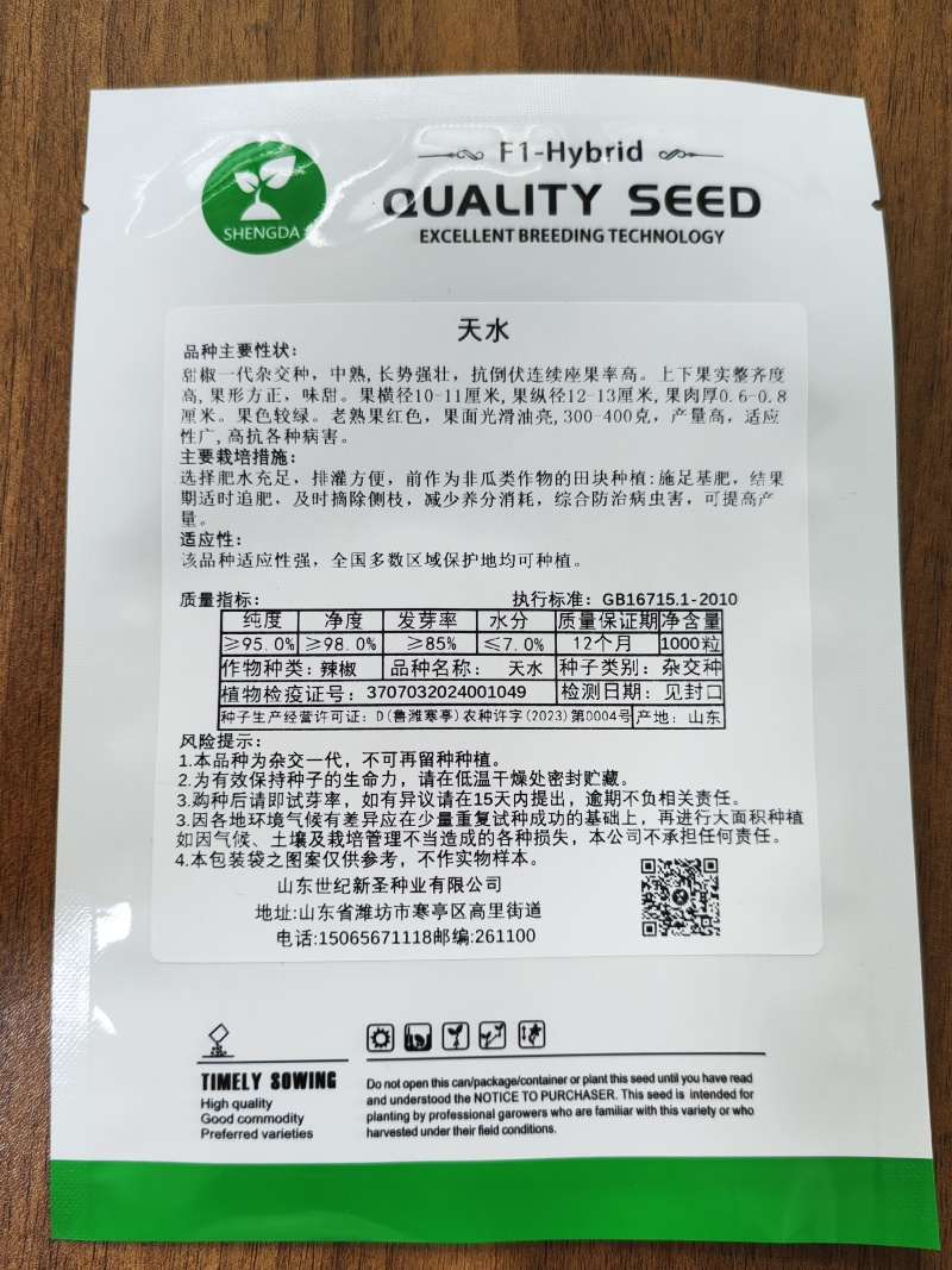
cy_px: 635
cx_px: 476
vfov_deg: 65.3
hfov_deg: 51.3
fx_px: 990
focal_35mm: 27
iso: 160
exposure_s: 1/100
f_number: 1.9
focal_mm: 5.52
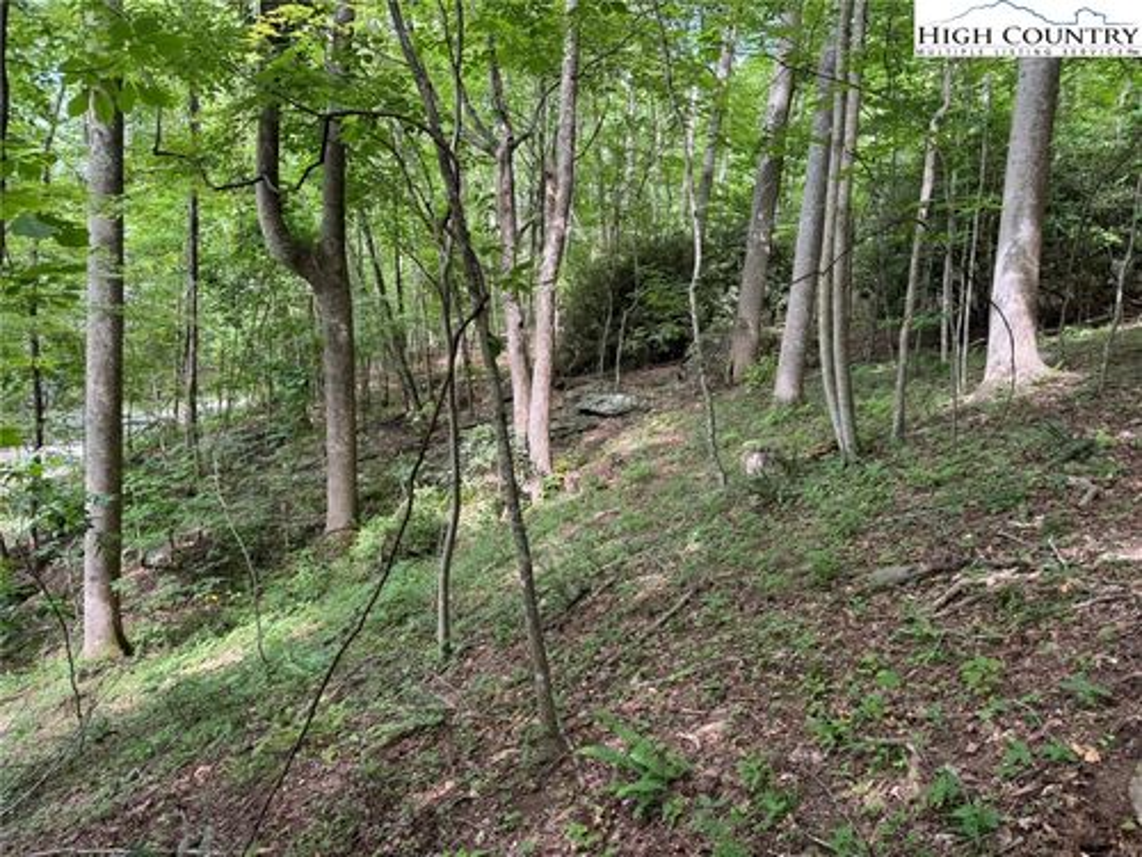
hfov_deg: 71.6
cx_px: 571
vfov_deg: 56.8
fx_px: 792
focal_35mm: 24
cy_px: 428
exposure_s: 1/121
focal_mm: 6.76
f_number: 1.78
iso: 80
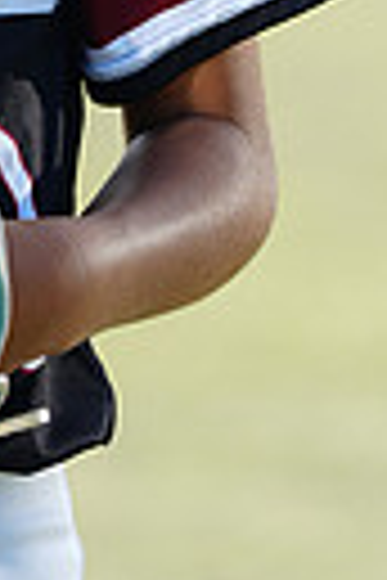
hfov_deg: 1.5
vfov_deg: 2.3
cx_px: -232
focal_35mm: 898
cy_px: -391
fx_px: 14479
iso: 64
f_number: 4.5
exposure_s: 1/250
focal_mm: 200
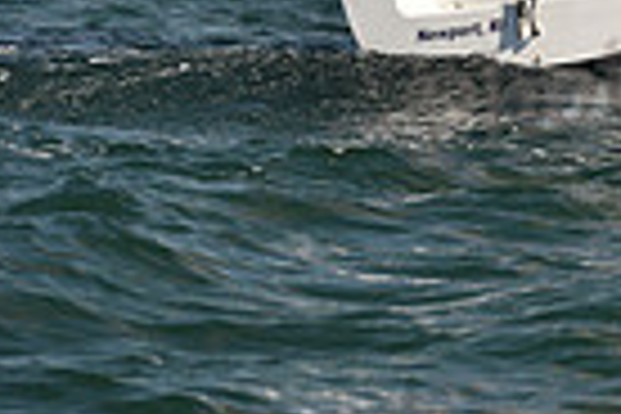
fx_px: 7969
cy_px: -250
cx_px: 1282
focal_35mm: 462
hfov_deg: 4.4
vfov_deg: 3.0
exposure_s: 1/800
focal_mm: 110
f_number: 5.6
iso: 250
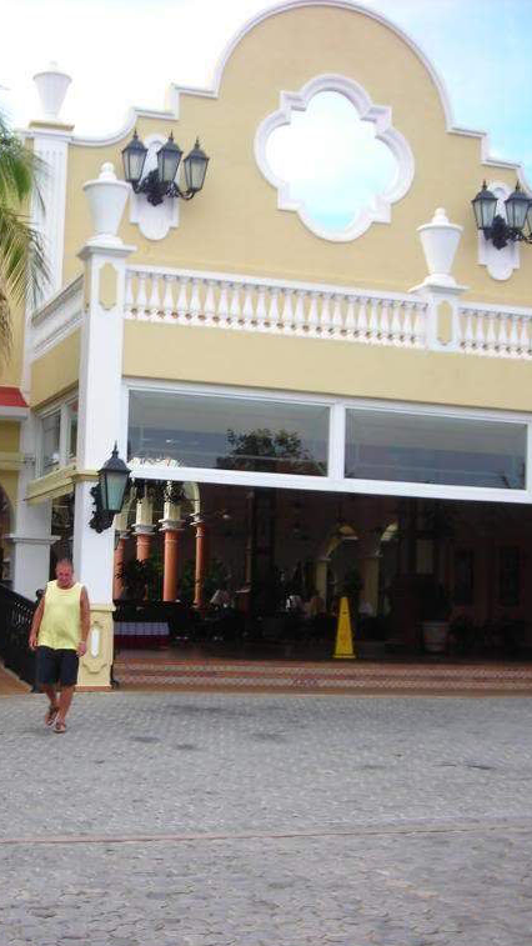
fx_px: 1404
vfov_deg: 37.2
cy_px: 479
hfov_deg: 21.3
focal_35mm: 56
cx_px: 145
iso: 50
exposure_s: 1/163
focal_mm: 6.3
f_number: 3.2
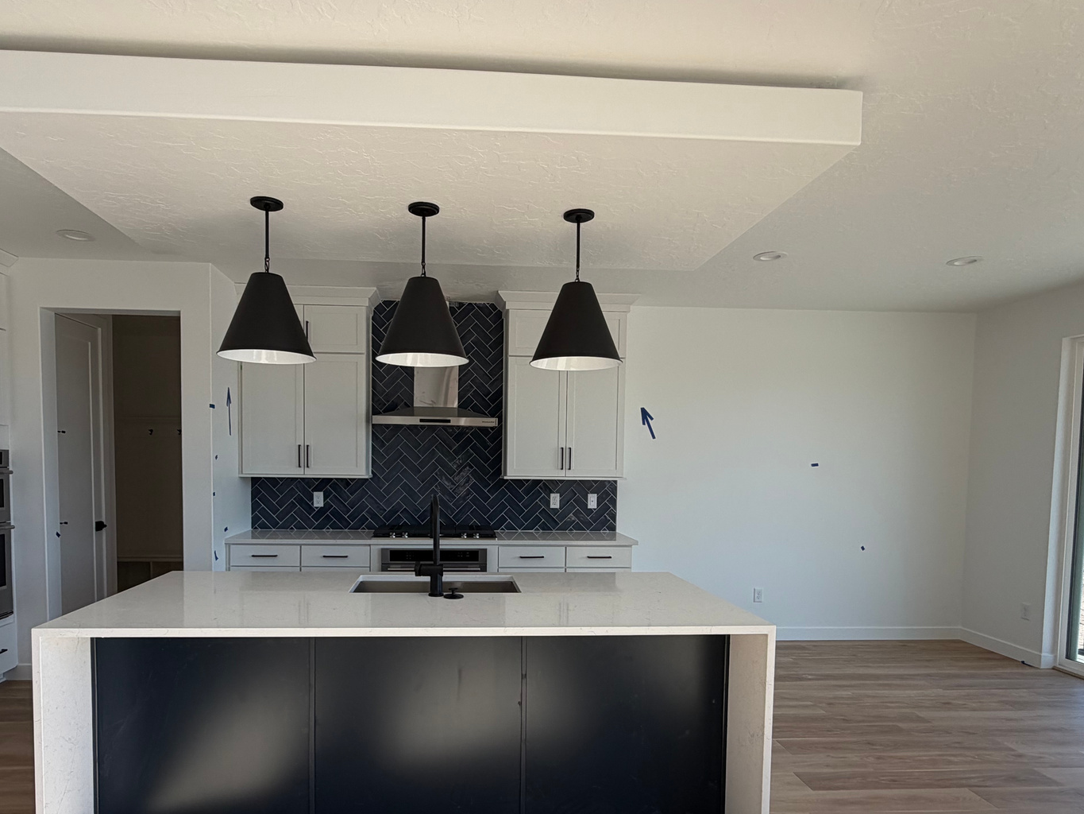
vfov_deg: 62.8
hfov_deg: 78.8
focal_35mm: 21
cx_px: 489
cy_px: 495
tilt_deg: -3.3
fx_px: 658
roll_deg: -0.9
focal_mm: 2.22
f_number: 2.2
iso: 40
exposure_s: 1/210
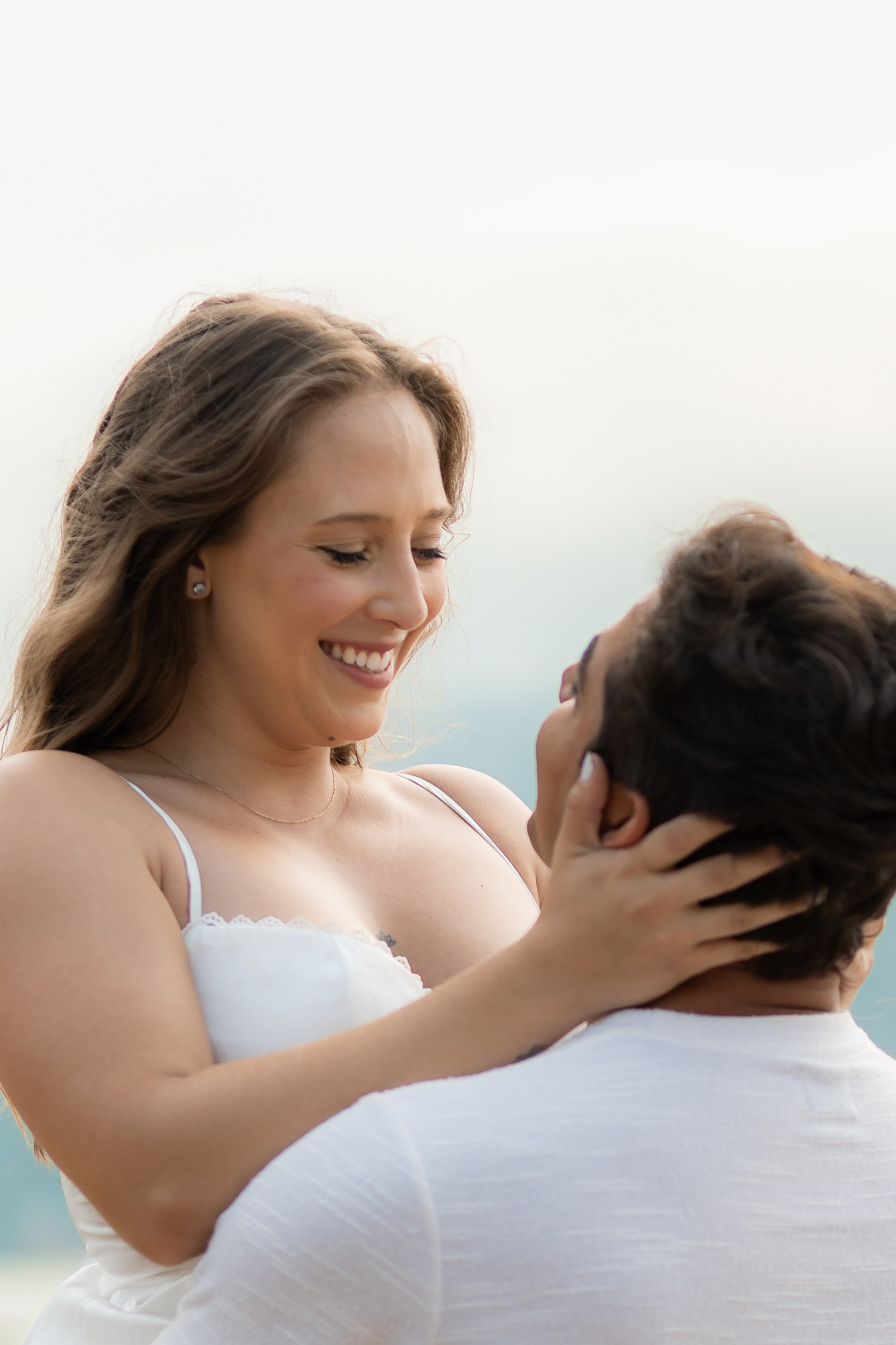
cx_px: 439
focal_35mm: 183
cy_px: 798
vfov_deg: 11.2
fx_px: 6830
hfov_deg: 7.5
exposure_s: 1/800
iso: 100
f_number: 2.5
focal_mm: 85
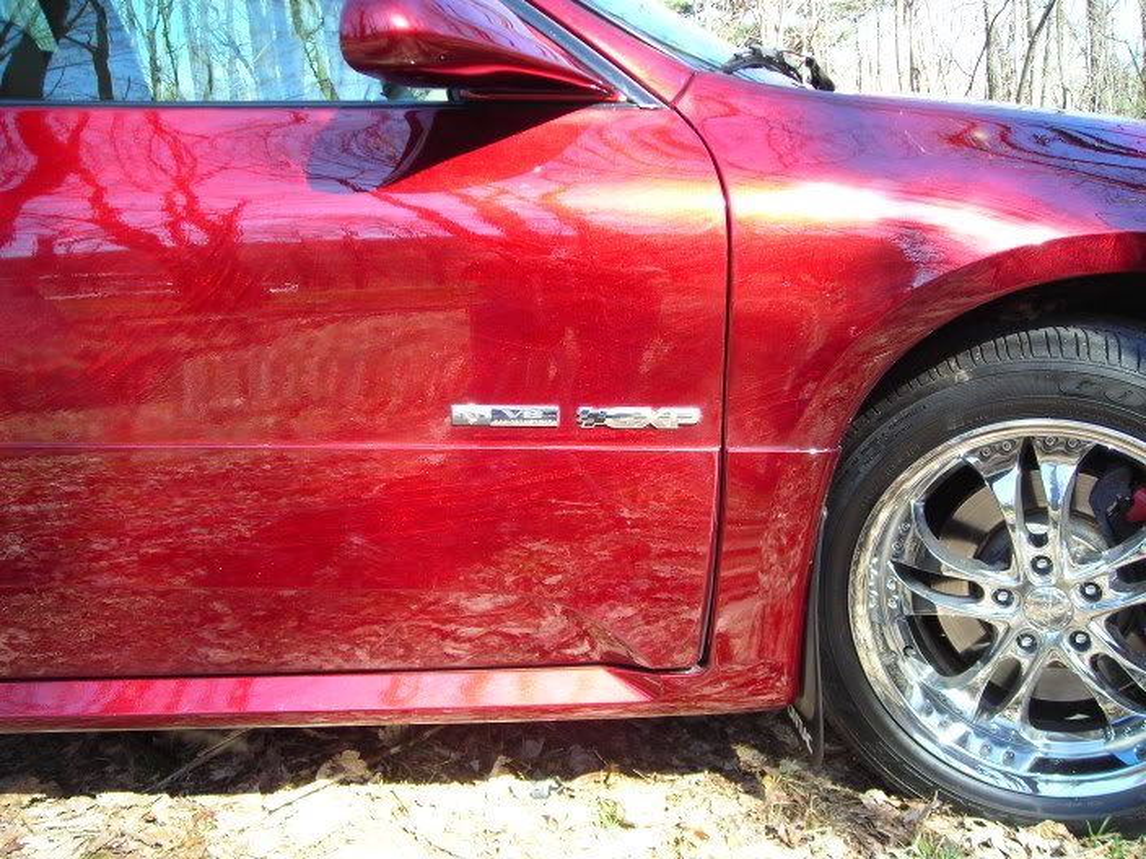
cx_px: 573
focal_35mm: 38
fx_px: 1258
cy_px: 430
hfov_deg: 49.0
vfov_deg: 37.7
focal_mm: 6.3
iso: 50
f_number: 3.2
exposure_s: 1/53.7
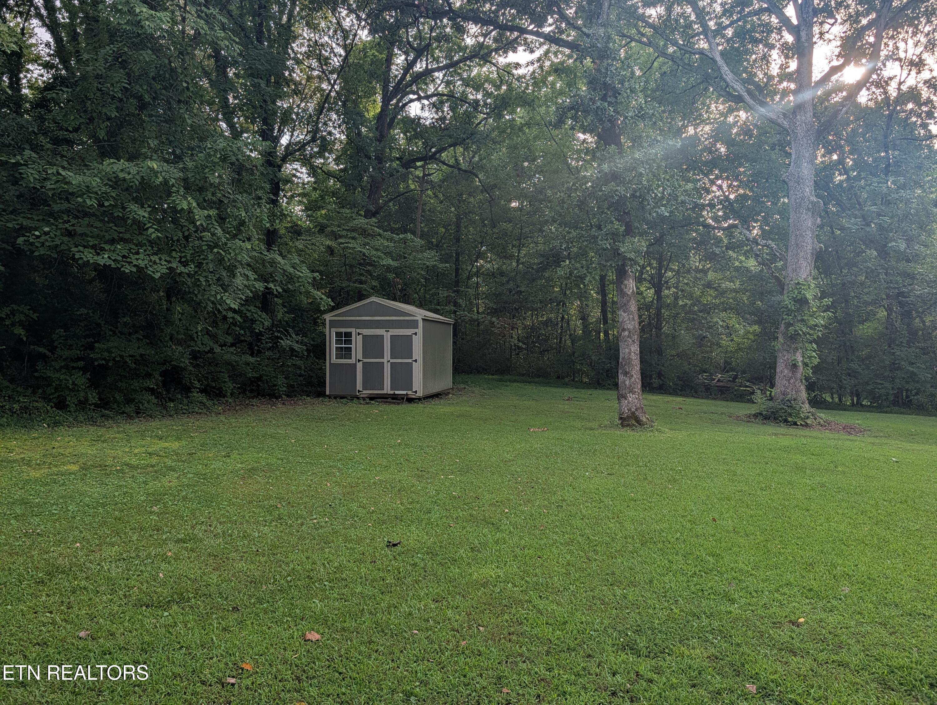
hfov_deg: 71.5
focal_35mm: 24
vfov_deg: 56.9
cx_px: 468
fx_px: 650
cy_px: 352
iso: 16
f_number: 1.68
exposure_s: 1/475
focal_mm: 6.9
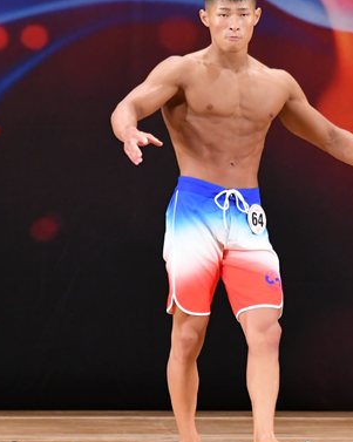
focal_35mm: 492
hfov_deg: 3.1
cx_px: 234
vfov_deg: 3.9
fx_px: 6433
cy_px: 226
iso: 3200
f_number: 5.6
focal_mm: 170
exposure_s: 1/400
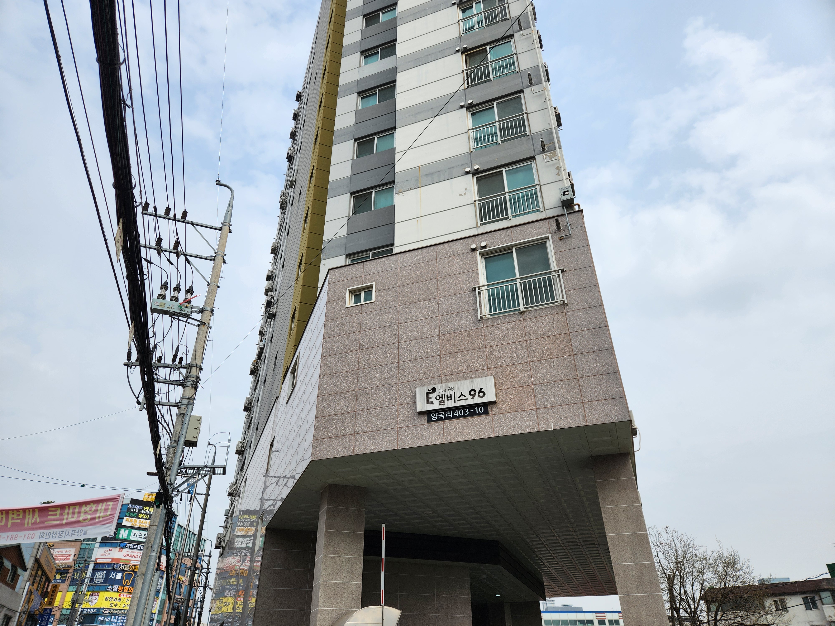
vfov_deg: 58.9
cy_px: 313
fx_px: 555
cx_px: 418
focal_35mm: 23
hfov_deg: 73.9
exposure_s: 1/2635
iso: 20
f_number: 1.8
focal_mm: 5.4
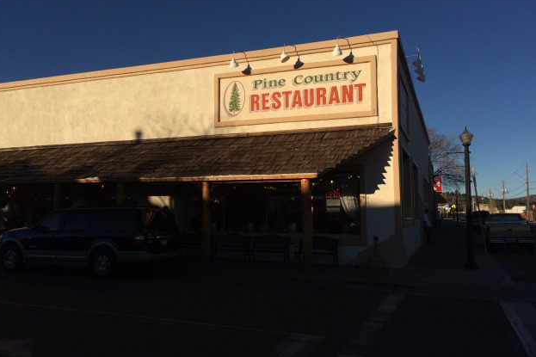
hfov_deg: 60.3
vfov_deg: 42.3
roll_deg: +0.9
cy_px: 173
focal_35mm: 31
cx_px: 263
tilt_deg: +3.6
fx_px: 461
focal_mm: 4.15
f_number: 2.2
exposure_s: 1/5128
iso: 32
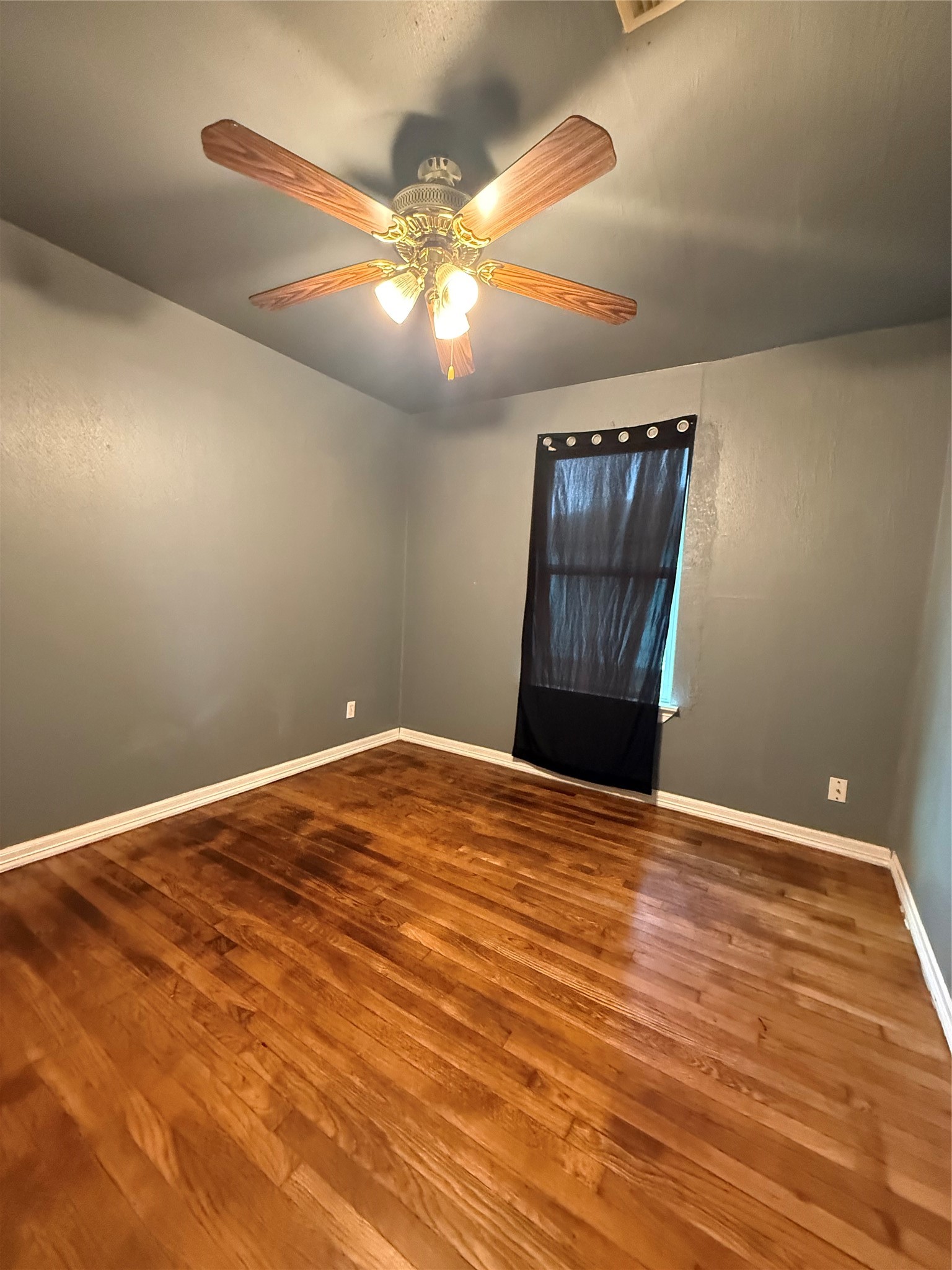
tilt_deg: -4.7
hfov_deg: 85.7
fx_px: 513
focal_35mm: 14
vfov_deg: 102.1
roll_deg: -4.2
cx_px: 476
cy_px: 635
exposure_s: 1/60
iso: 800
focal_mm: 2.22
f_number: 2.2
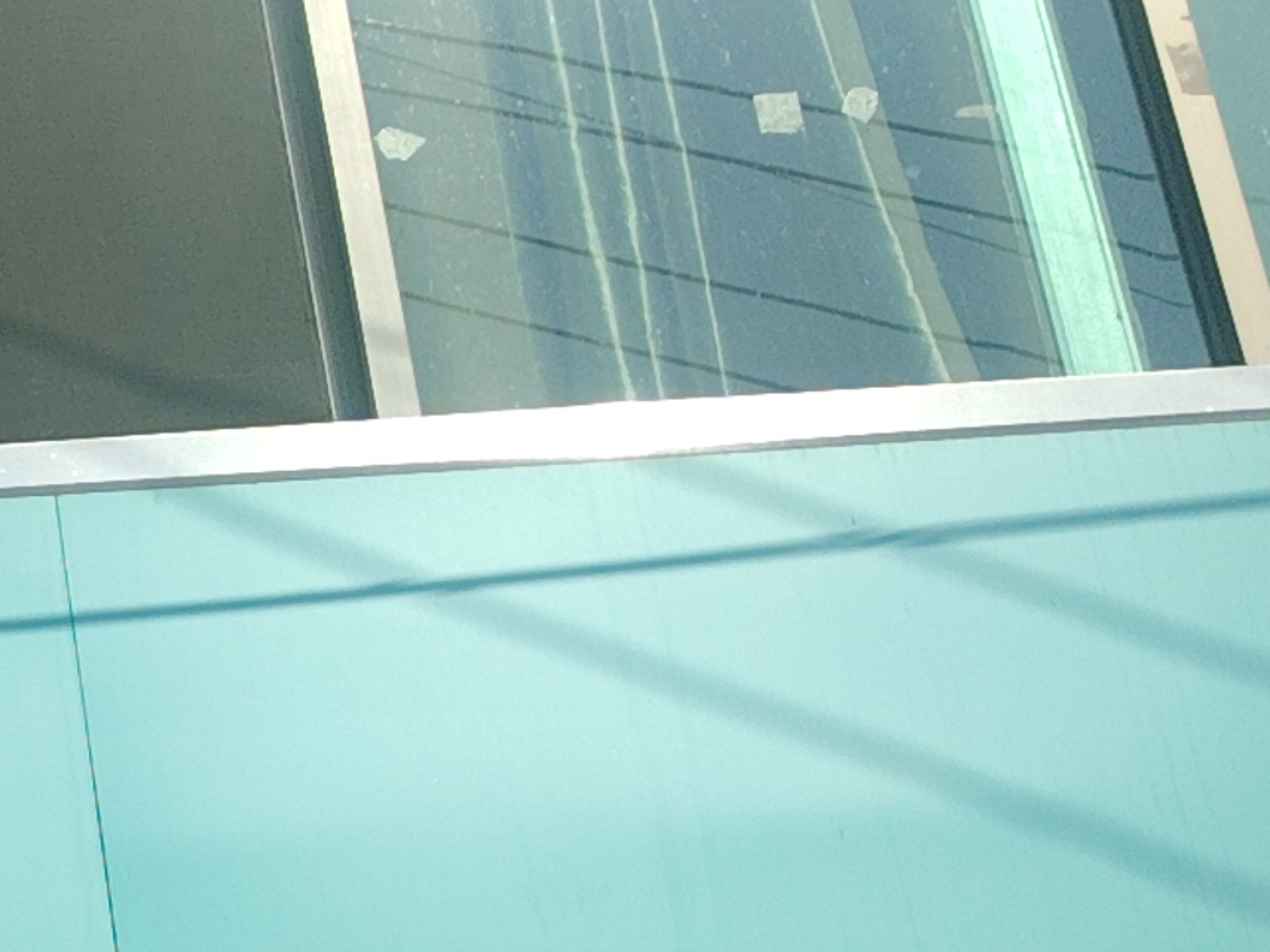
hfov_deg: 12.3
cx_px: -1153
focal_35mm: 145
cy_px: 1696
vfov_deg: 9.7
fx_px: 5319
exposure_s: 1/1483
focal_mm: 5.25
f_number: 1.75
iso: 50
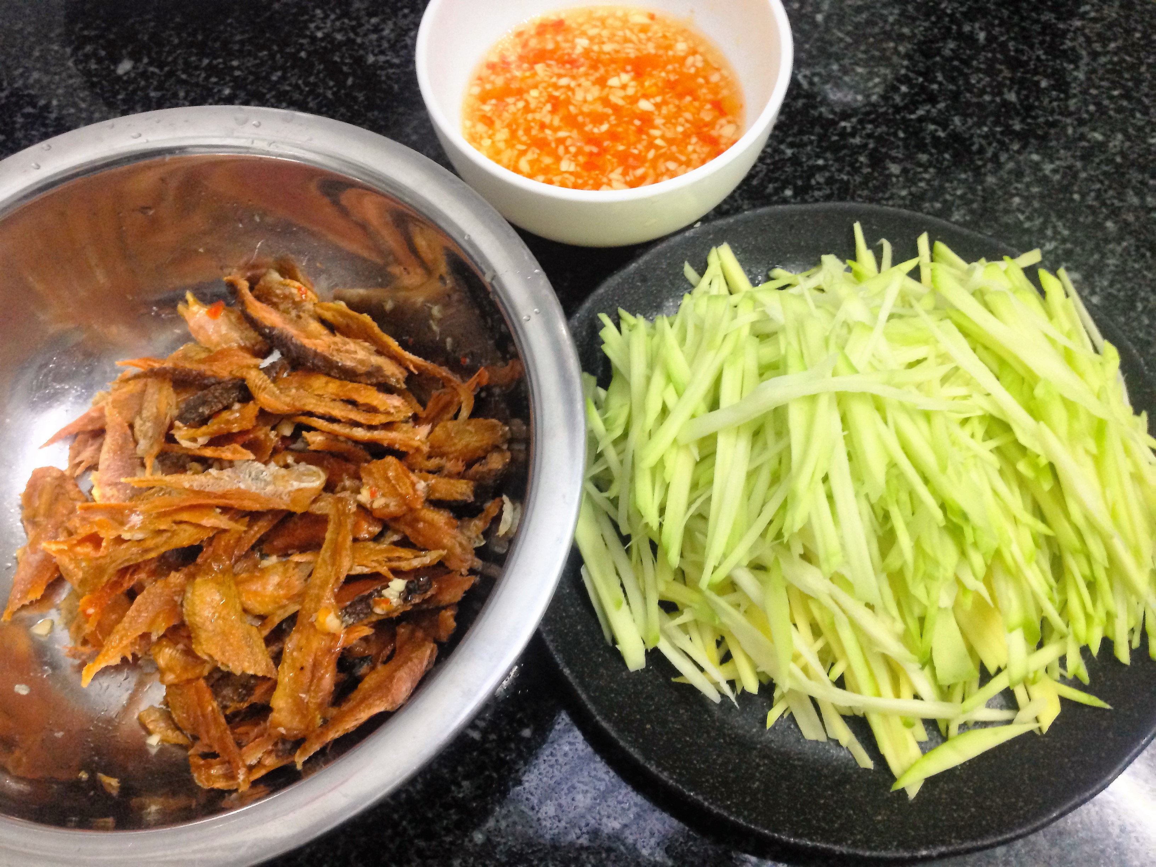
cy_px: 434
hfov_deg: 55.4
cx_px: 578
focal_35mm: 33
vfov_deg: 42.9
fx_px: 1102
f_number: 2.4
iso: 250
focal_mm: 4.12
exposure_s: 1/20
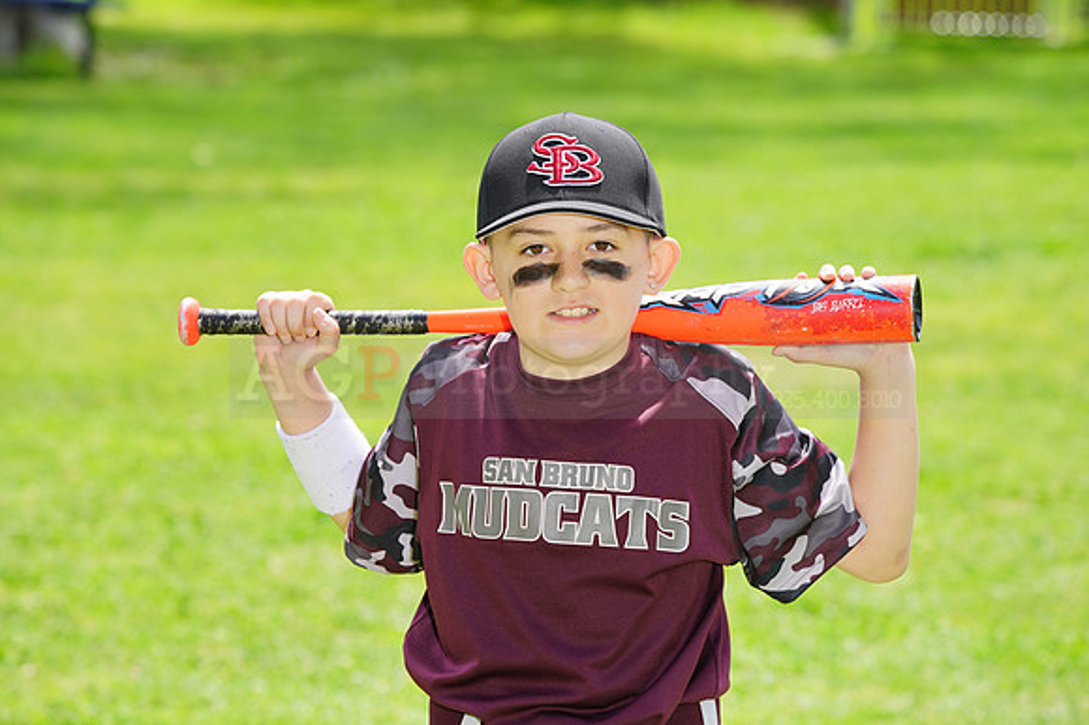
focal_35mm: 203
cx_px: 544
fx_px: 6137
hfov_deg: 10.1
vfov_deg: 6.8
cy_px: 362
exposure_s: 1/200
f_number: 8
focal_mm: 203
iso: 200
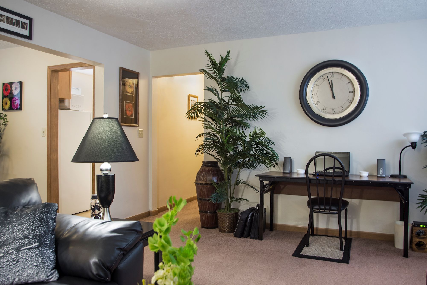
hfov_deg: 63.6
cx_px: 214
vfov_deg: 45.0
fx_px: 344
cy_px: 142
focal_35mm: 29
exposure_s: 1/2.5
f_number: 9
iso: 400
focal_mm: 29
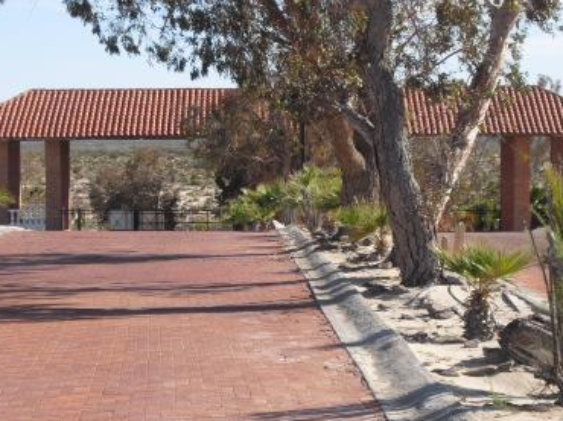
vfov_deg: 13.6
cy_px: 242
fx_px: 1772
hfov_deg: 18.0
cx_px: 154
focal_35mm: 109
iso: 64
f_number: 4.2
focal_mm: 11.2
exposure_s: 1/400
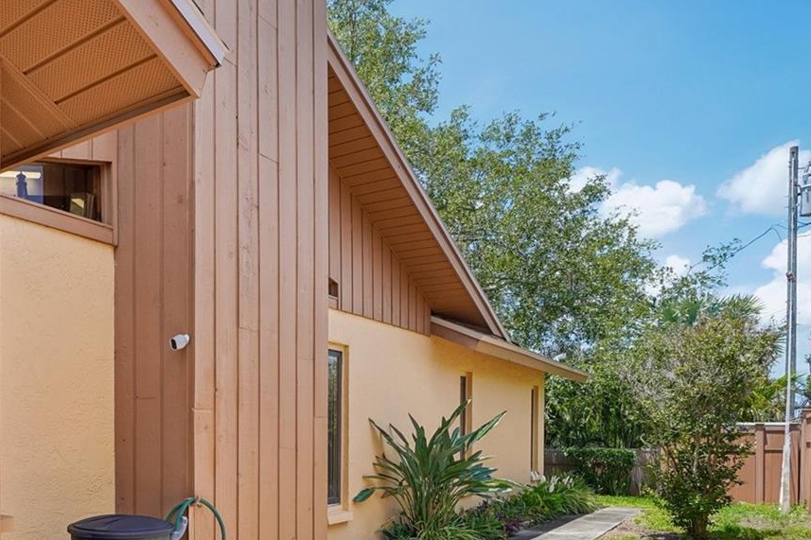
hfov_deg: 61.8
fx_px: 631
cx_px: 203
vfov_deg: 43.9
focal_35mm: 28
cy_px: 442
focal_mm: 10
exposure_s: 1/90
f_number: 8
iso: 100
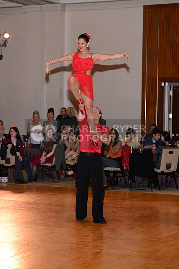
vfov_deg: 20.8
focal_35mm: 98
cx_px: 90
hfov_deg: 14.0
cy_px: 134
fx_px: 730
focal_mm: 98
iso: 1000
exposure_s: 1/250
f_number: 4.5
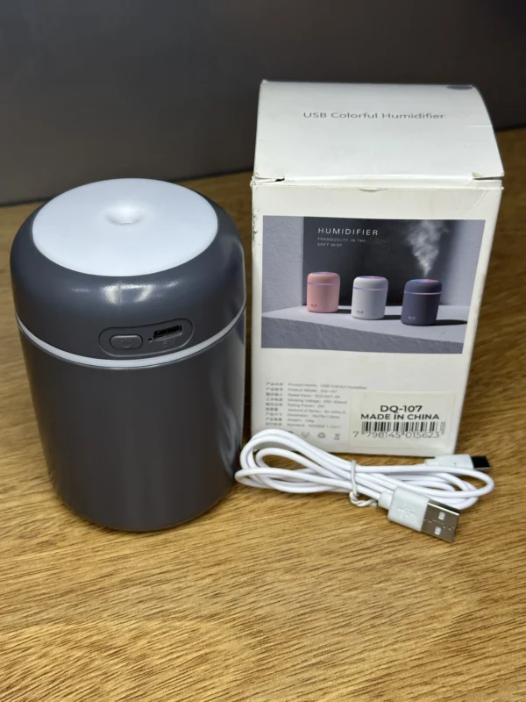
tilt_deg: -38.5
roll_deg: -2.0
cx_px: 263
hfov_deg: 30.3
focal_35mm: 48
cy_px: 351
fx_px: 972
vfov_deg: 39.7
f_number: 1.78
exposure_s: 1/50
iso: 125
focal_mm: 6.86
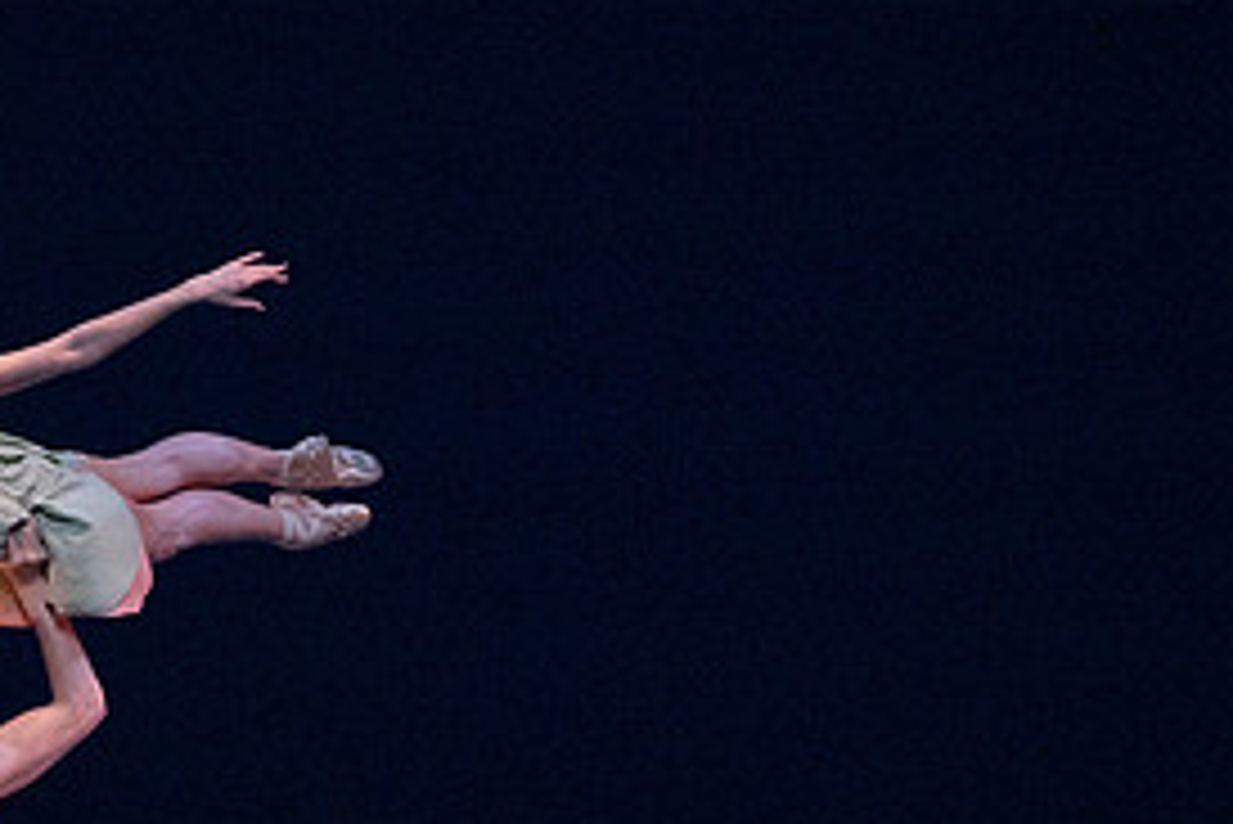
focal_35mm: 555
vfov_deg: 2.5
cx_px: -22
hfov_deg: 3.7
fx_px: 19018
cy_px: 705
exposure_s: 1/400
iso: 16000
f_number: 6.3
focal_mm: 262
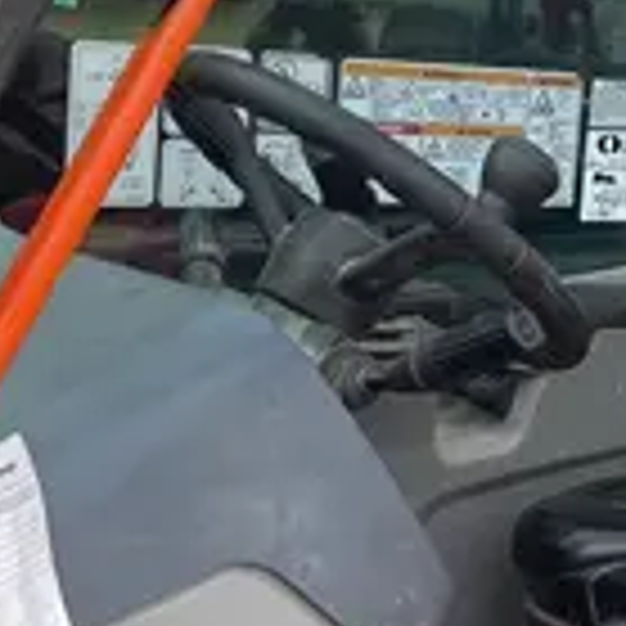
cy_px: 200
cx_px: 608
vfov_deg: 19.0
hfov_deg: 18.6
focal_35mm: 91
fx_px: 1862
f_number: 1.6
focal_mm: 4.2
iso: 32
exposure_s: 1/615
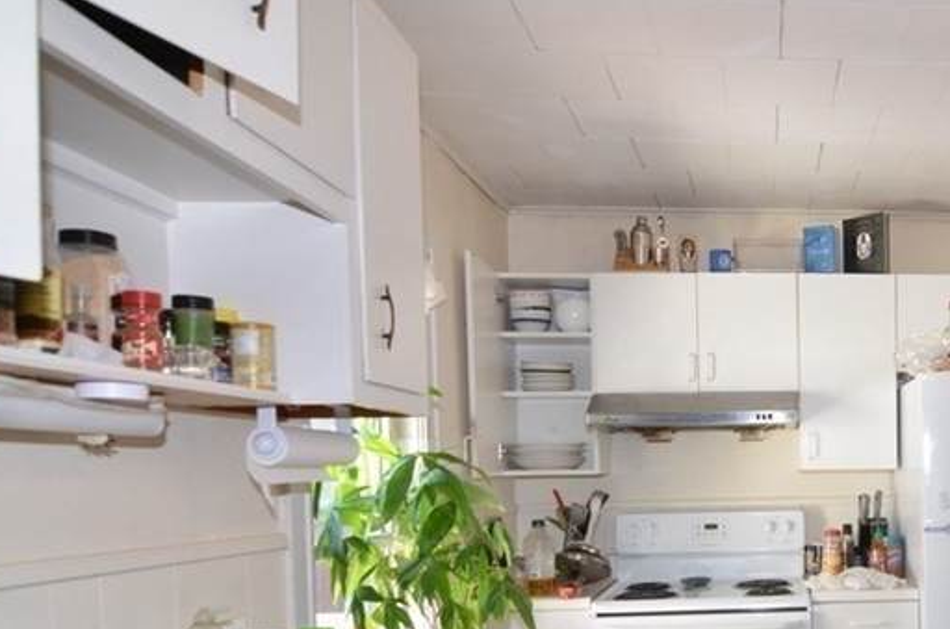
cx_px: 865
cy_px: 492
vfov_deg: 38.5
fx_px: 869
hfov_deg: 50.5
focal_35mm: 33
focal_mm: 11
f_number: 4
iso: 400
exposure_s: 1/60
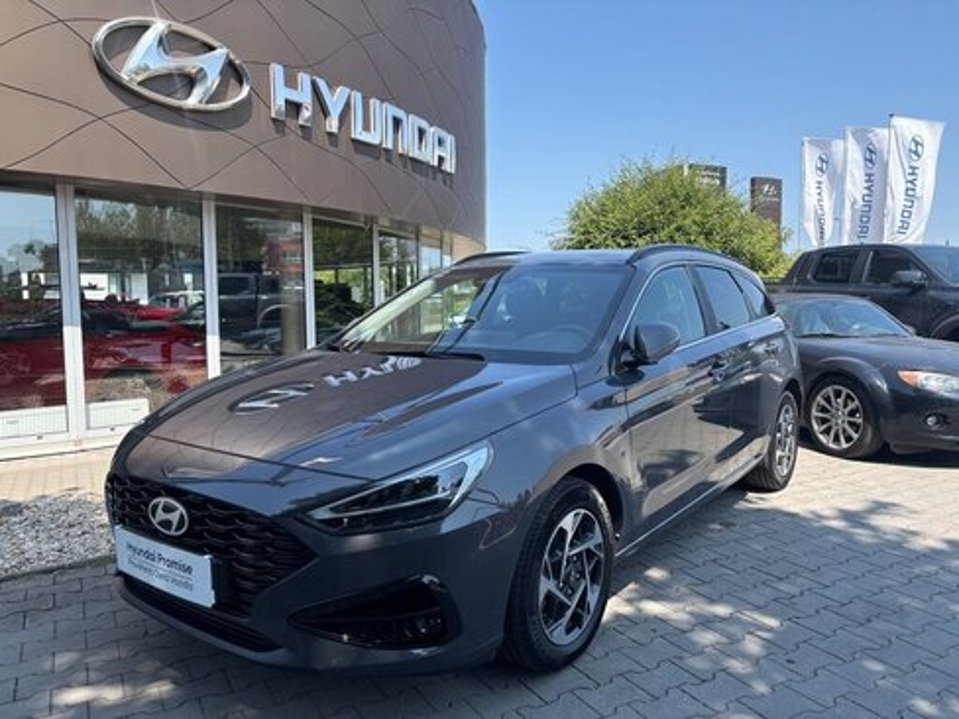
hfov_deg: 67.3
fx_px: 720
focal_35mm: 26
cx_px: 480
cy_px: 360
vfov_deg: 53.1
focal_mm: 5.96
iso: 50
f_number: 1.6
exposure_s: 1/1364
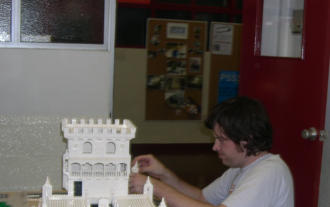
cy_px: 152
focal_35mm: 62
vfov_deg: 20.8
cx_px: 188
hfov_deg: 32.9
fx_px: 558
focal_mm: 8
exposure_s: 1/60
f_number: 2.8
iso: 100
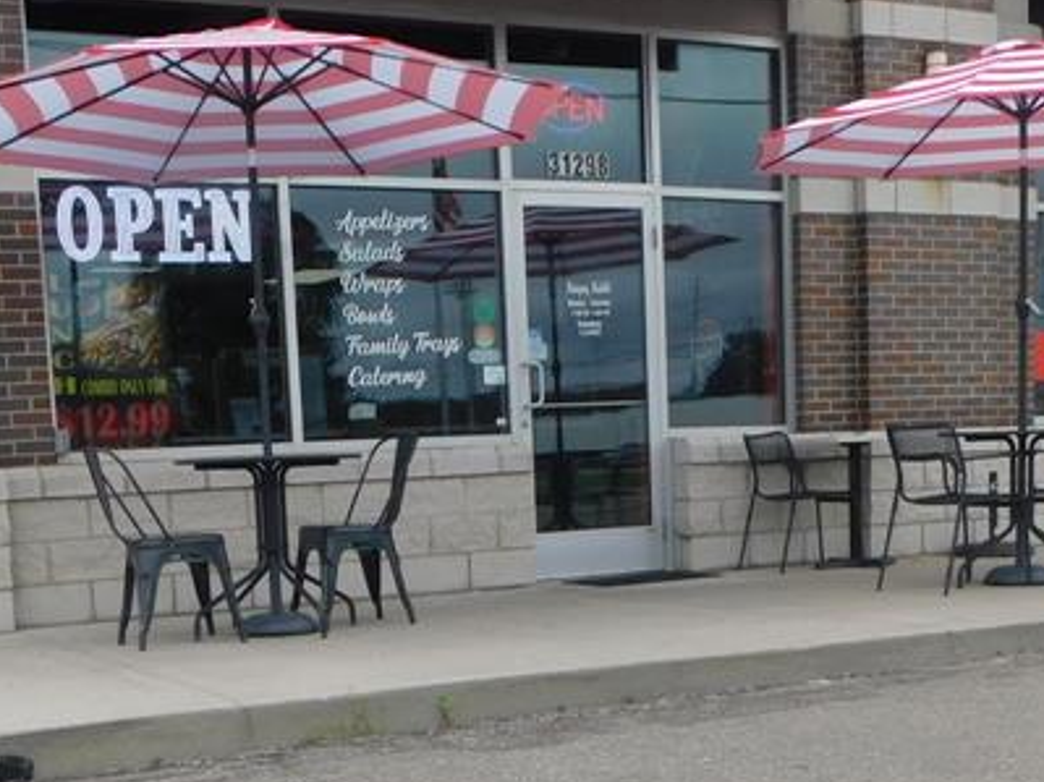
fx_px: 1779
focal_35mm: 59
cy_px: 777
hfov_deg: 32.7
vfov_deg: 23.8
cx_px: 453
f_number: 3
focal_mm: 4
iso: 125
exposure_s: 1/1250
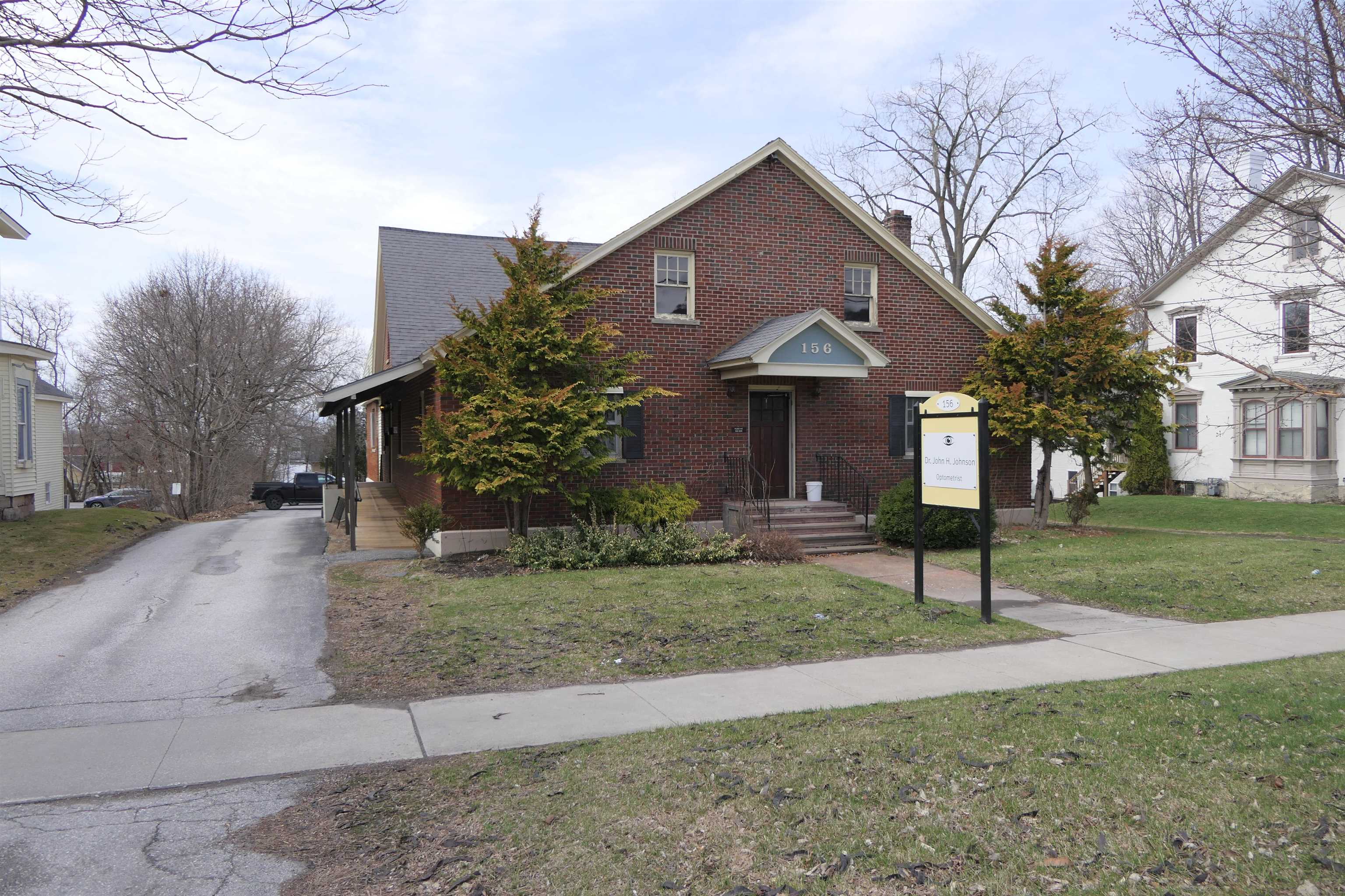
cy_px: 448
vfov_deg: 53.1
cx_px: 672
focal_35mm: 24
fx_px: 897
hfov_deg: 73.7
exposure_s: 1/1000
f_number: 3.5
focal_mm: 8.8
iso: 125
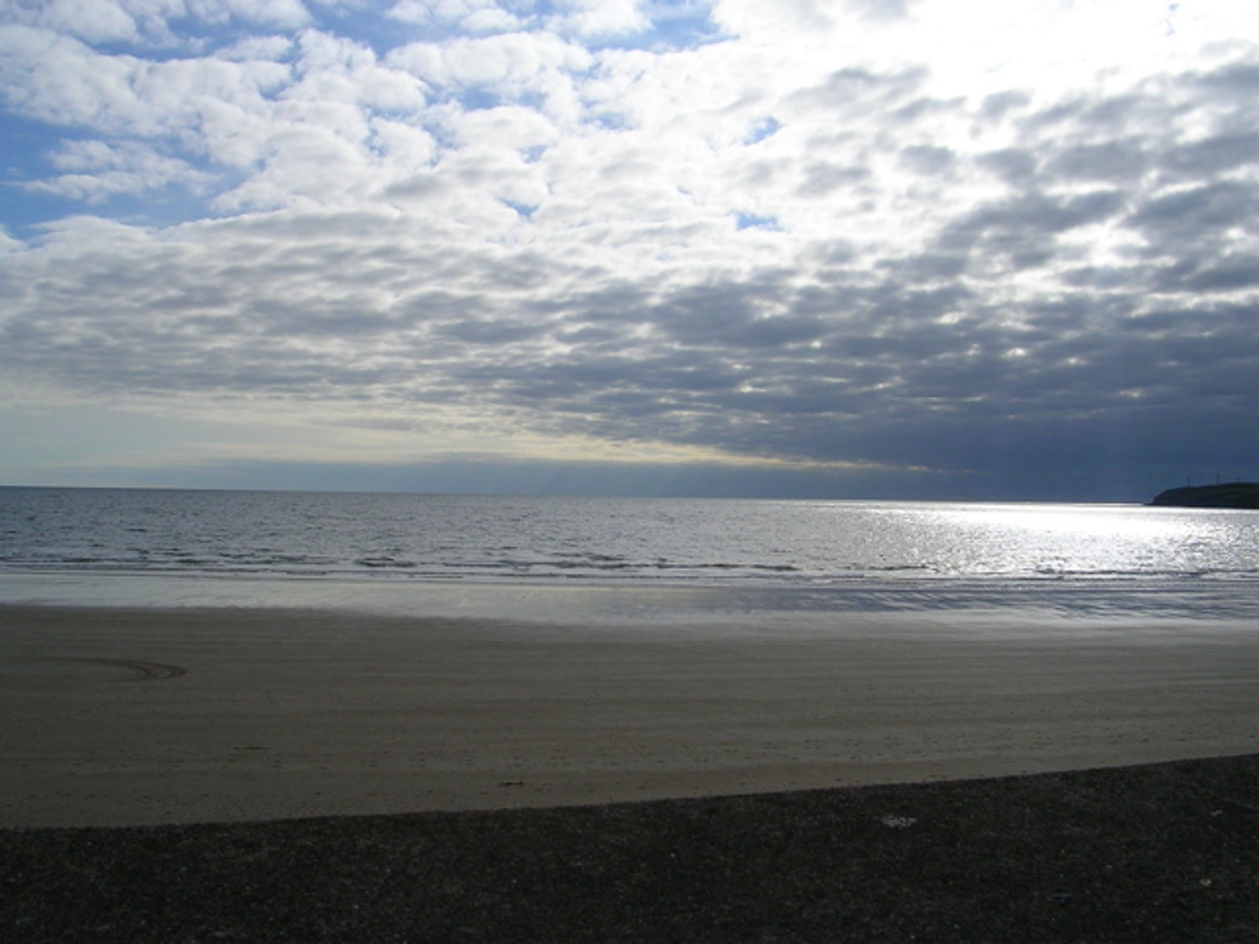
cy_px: 472
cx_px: 630
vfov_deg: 37.7
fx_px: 1382
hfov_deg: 49.0
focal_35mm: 38
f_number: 5.6
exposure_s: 1/906
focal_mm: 5.8
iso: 50
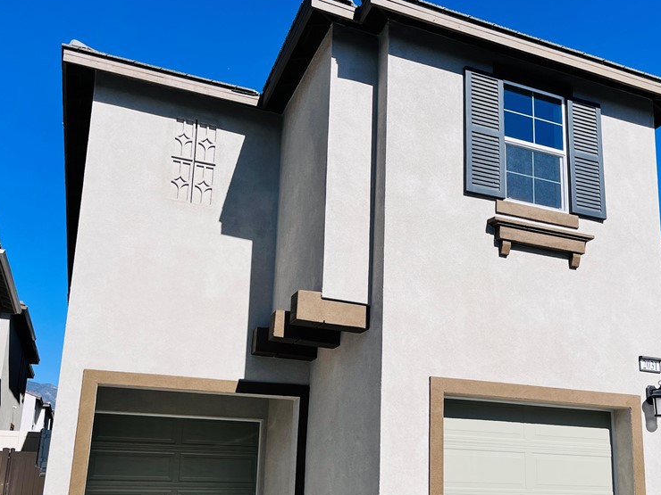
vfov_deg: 39.2
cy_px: 329
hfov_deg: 51.2
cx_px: 377
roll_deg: -0.3
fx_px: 687
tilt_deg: +13.3
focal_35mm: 36
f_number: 1.6
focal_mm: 5.1
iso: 50
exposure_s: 1/6494
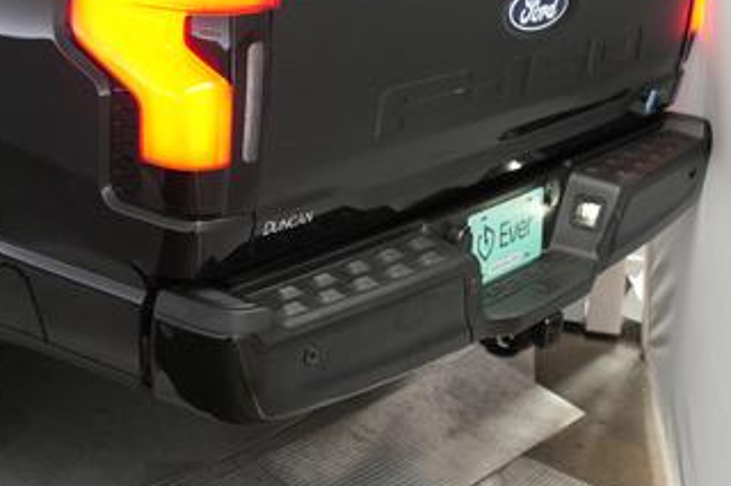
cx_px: 21
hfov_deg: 33.0
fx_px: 1136
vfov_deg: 23.3
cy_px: 16
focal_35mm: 56
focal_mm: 28
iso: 1600
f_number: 2.8
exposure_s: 1/160
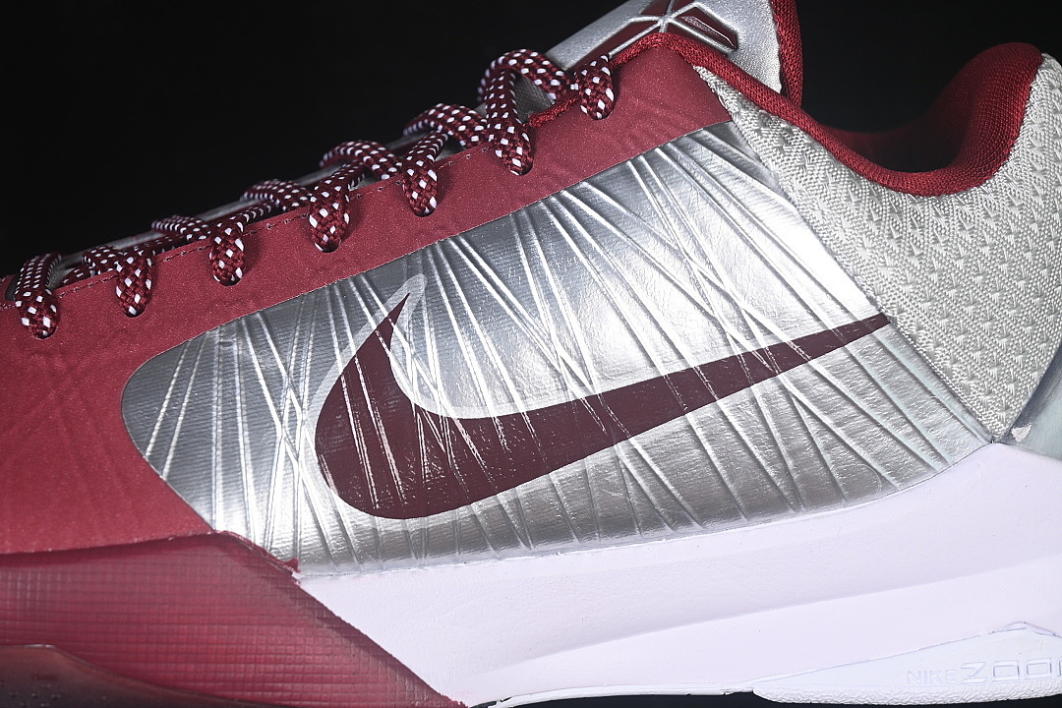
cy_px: 354
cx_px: 531
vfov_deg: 18.2
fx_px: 2212
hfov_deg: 27.0
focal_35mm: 75
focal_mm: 50
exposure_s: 1/60
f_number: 6.3
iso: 160
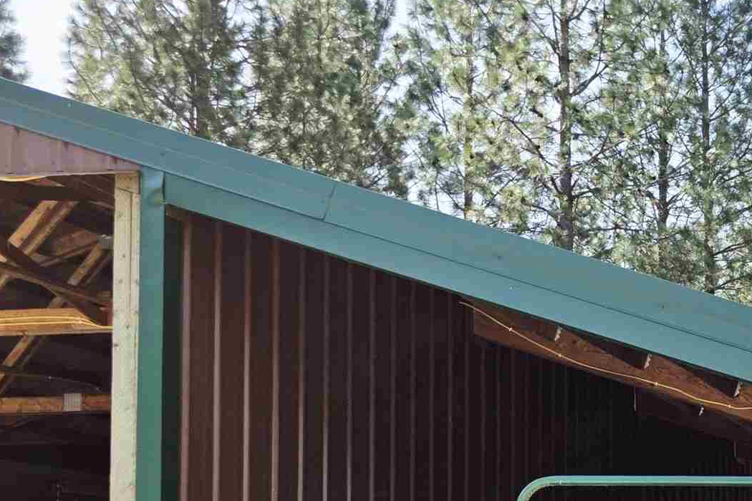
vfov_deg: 18.5
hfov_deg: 24.5
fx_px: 1462
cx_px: 1025
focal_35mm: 70
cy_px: 588
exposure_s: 1/3333
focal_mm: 6.3
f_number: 1.7
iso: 80
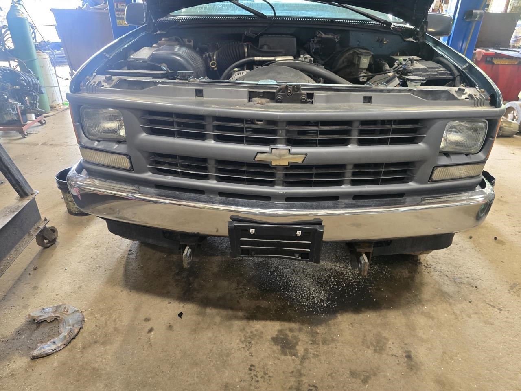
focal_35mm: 23
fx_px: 346
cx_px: 260
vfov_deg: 58.9
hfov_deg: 73.9
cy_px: 196
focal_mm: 6.3
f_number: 1.7
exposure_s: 1/120
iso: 800
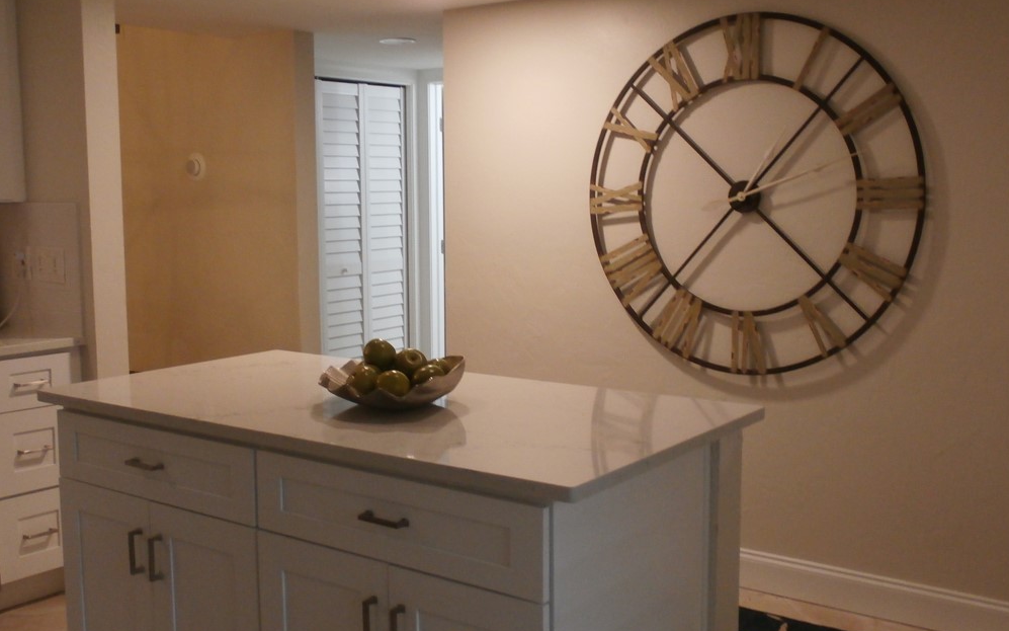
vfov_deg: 34.4
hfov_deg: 52.8
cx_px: 501
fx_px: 1017
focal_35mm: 37
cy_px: 287
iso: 400
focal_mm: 6
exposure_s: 1/30
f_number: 3.4
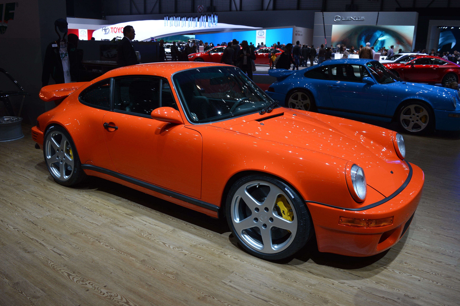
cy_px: 153
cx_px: 230
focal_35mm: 30
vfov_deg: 43.5
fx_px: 383
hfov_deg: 62.0
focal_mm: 20
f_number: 5.6
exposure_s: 1/125
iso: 250
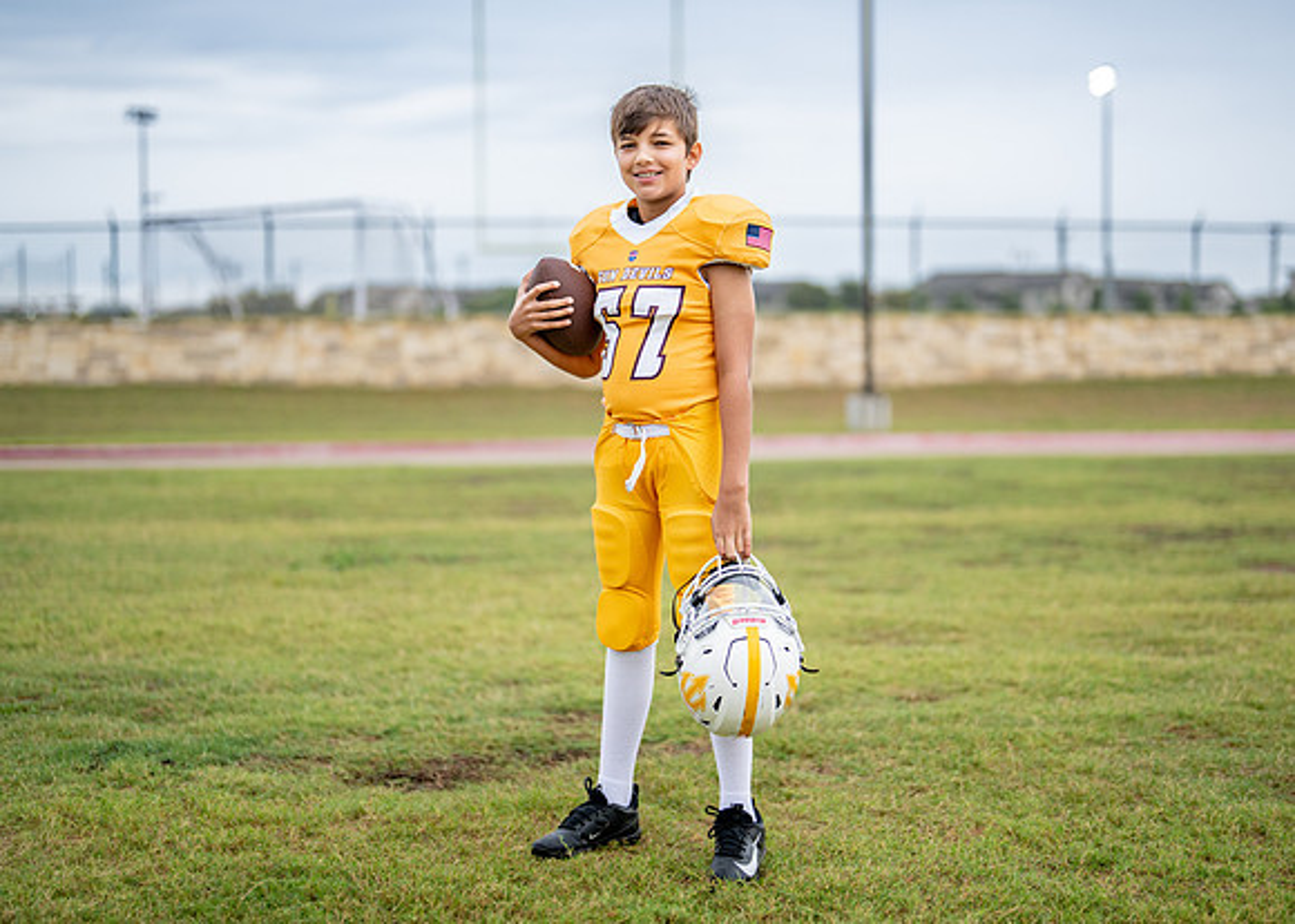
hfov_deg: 34.2
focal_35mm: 57
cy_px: 438
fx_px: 2101
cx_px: 682
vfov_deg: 24.8
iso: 320
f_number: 1.2
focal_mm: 50
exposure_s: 1/1250
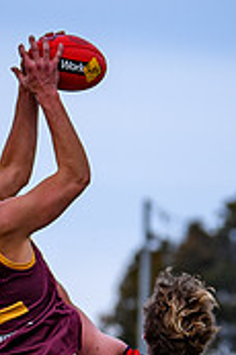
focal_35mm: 774
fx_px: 7626
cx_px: -66
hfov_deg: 1.8
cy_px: 424
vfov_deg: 2.7
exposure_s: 1/2000
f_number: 2.8
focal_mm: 120
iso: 100
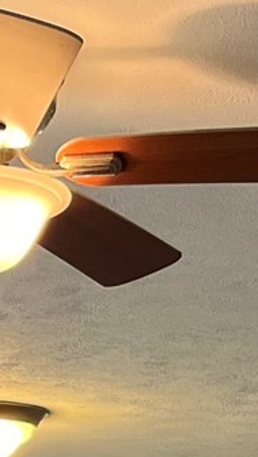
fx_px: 2088
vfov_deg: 11.7
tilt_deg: -0.7
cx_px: -19
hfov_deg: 7.0
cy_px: 789
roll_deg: +0.9
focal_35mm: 172
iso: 125
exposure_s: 1/60
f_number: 1.6
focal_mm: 5.1
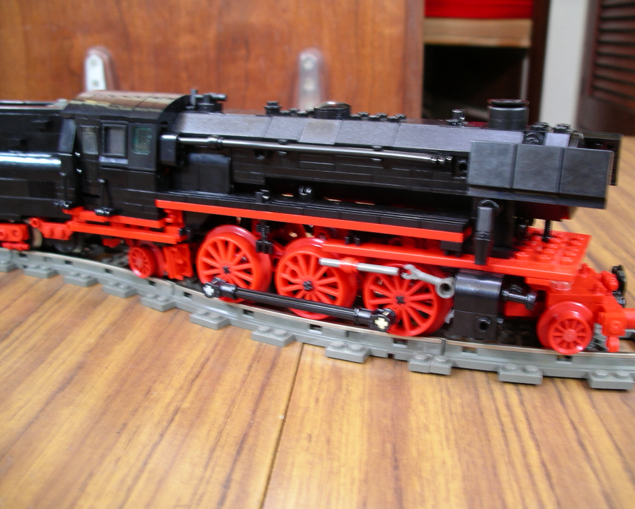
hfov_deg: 46.8
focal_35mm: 39
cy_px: 254
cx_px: 325
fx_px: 733
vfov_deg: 38.2
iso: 64
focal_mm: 7.8
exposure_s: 1/2.5
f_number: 2.8
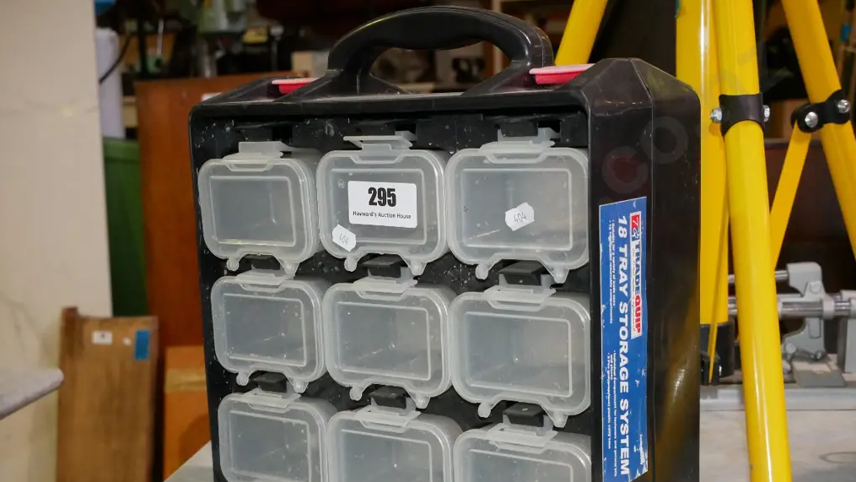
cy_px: 314
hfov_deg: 37.8
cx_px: 431
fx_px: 1248
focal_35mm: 55
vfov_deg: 21.8
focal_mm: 25
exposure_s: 1/125
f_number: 5.6
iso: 3200
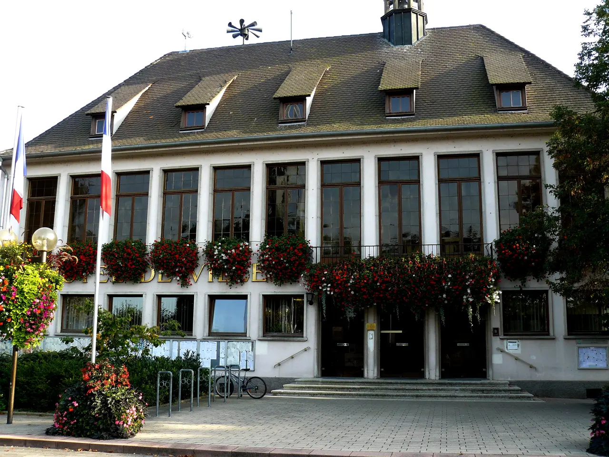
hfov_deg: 51.4
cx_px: 304
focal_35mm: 36
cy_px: 228
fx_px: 633
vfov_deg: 39.7
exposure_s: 1/100
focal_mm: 6
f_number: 4
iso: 100
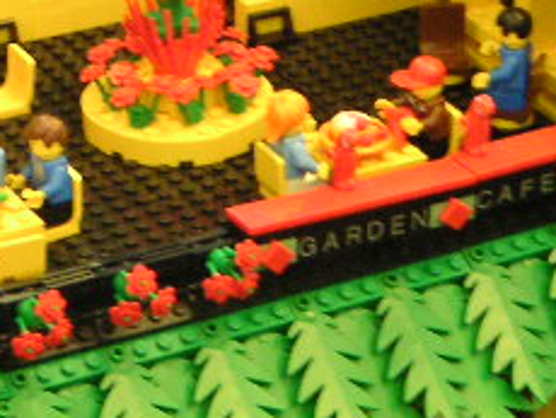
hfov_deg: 11.1
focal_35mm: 178
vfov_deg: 8.4
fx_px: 2862
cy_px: 268
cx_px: 237
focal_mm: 8.4
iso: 400
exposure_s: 1/10
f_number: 3.3
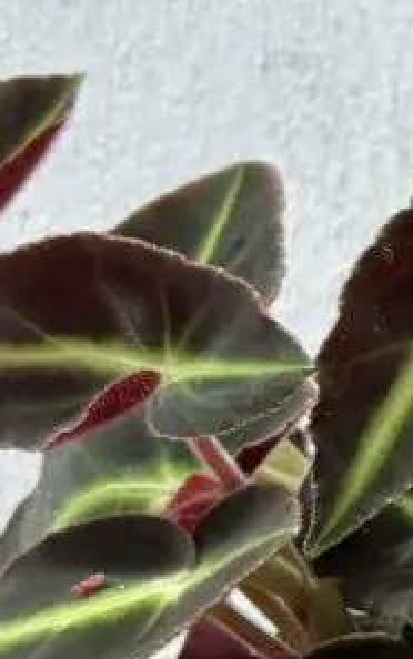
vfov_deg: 11.7
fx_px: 3201
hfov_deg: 6.7
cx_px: 1208
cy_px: 597
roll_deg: +4.5
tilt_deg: -8.5
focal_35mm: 178
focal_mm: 5.96
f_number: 1.6
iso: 50
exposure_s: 1/1912
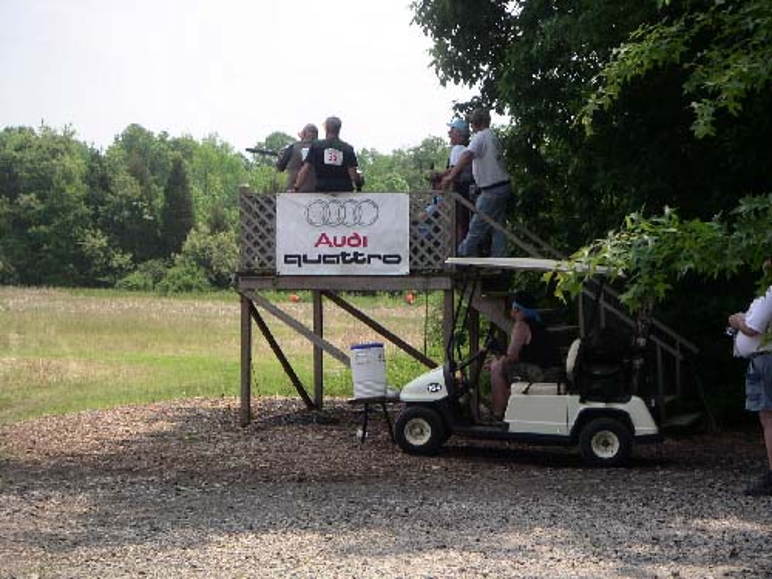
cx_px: 386
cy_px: 290
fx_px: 1740
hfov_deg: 25.0
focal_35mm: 78
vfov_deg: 18.9
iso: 50
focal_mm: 12.1
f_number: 3.2
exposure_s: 1/500
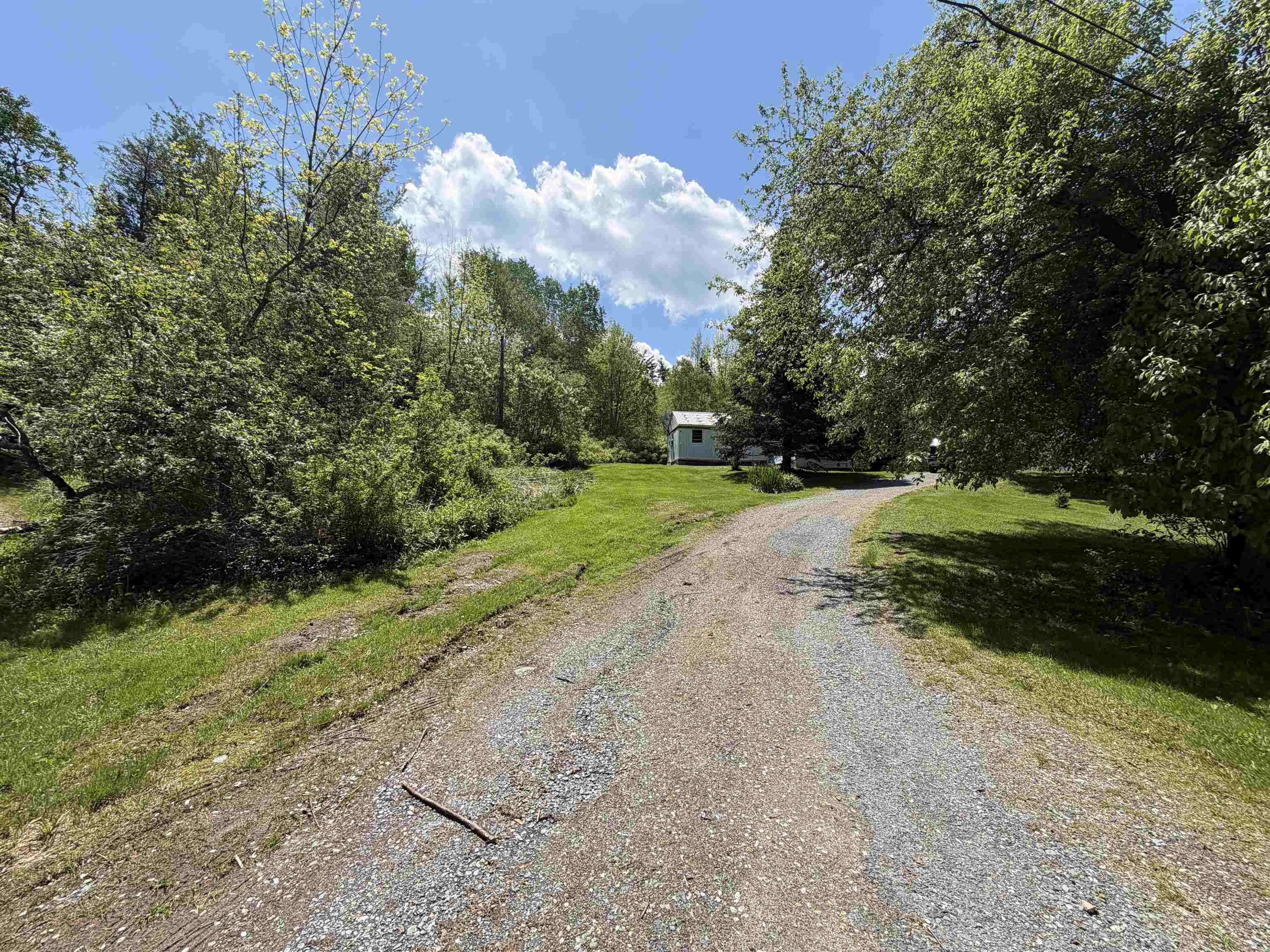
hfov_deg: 102.1
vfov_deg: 85.7
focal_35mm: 14
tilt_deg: +4.9
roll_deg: -1.5
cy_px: 476
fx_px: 514
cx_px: 635
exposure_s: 1/914
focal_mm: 2.22
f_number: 2.2
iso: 25
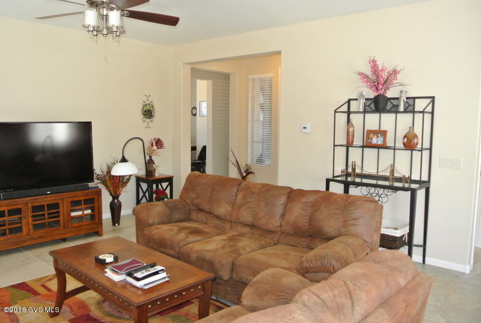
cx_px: 240
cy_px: 162
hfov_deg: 63.6
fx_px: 388
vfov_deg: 45.1
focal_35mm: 29
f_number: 3.5
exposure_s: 1/60
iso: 900
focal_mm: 11
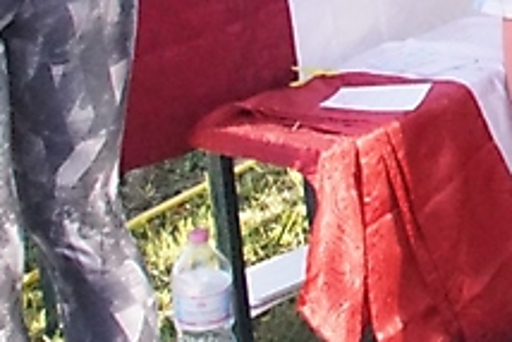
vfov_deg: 6.9
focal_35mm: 196
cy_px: -175
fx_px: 2789
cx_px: 951
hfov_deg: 9.9
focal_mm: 28
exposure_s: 1/4000
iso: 6400
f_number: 4.5
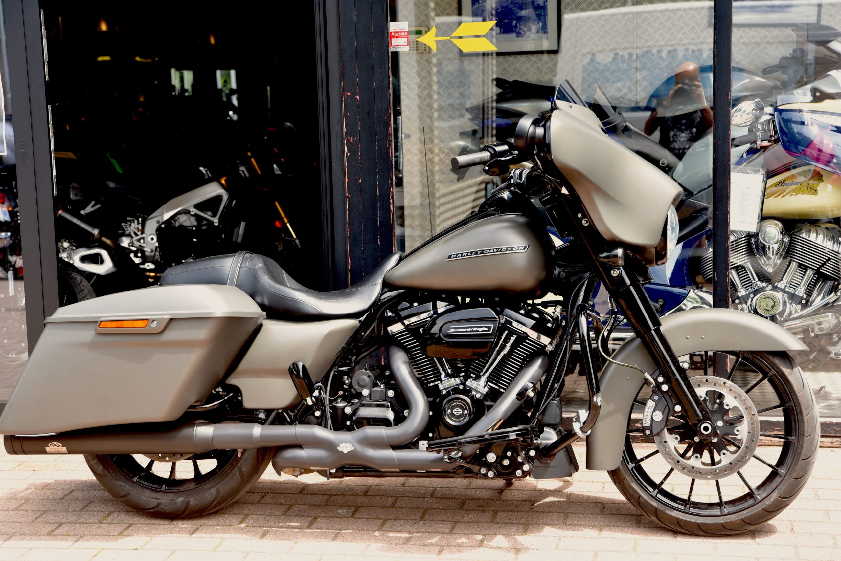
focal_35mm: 62
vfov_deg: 21.9
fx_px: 1449
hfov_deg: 32.4
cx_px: 420
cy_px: 280
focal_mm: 62
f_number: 4.5
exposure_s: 1/80
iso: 100
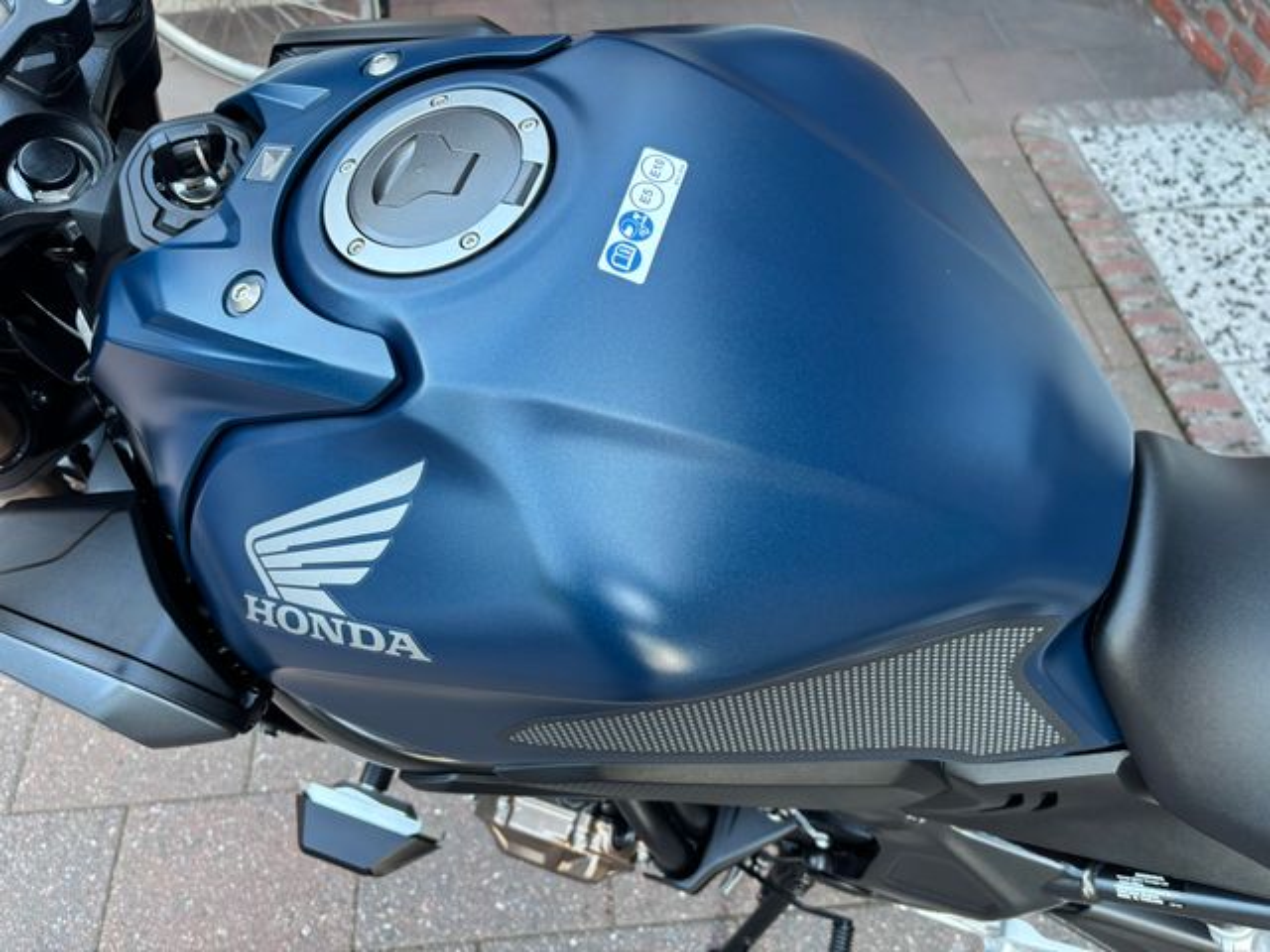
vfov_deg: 53.1
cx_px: 635
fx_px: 954
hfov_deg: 67.3
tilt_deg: -51.7
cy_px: 476
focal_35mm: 26
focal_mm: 5.96
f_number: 1.6
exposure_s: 1/116
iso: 125
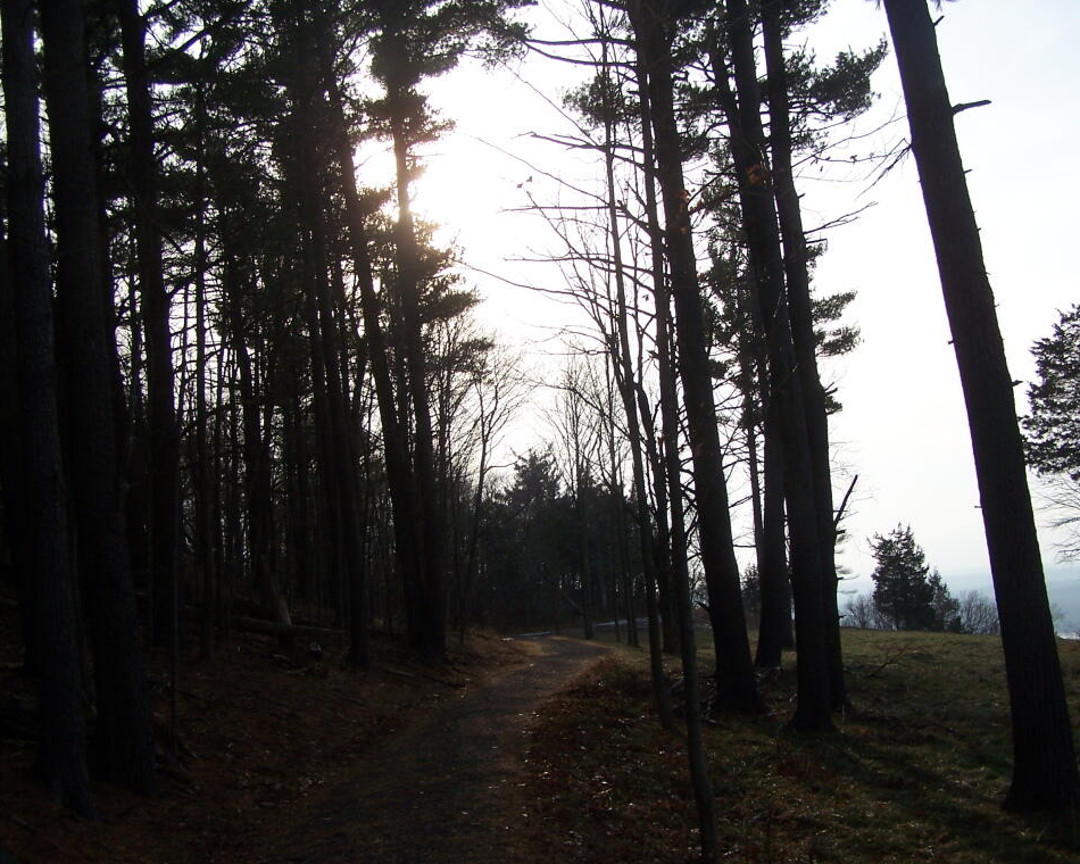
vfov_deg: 37.3
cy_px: 435
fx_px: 1279
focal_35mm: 40
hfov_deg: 45.8
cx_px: 579
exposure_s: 1/800
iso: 80
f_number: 4
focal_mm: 6.3
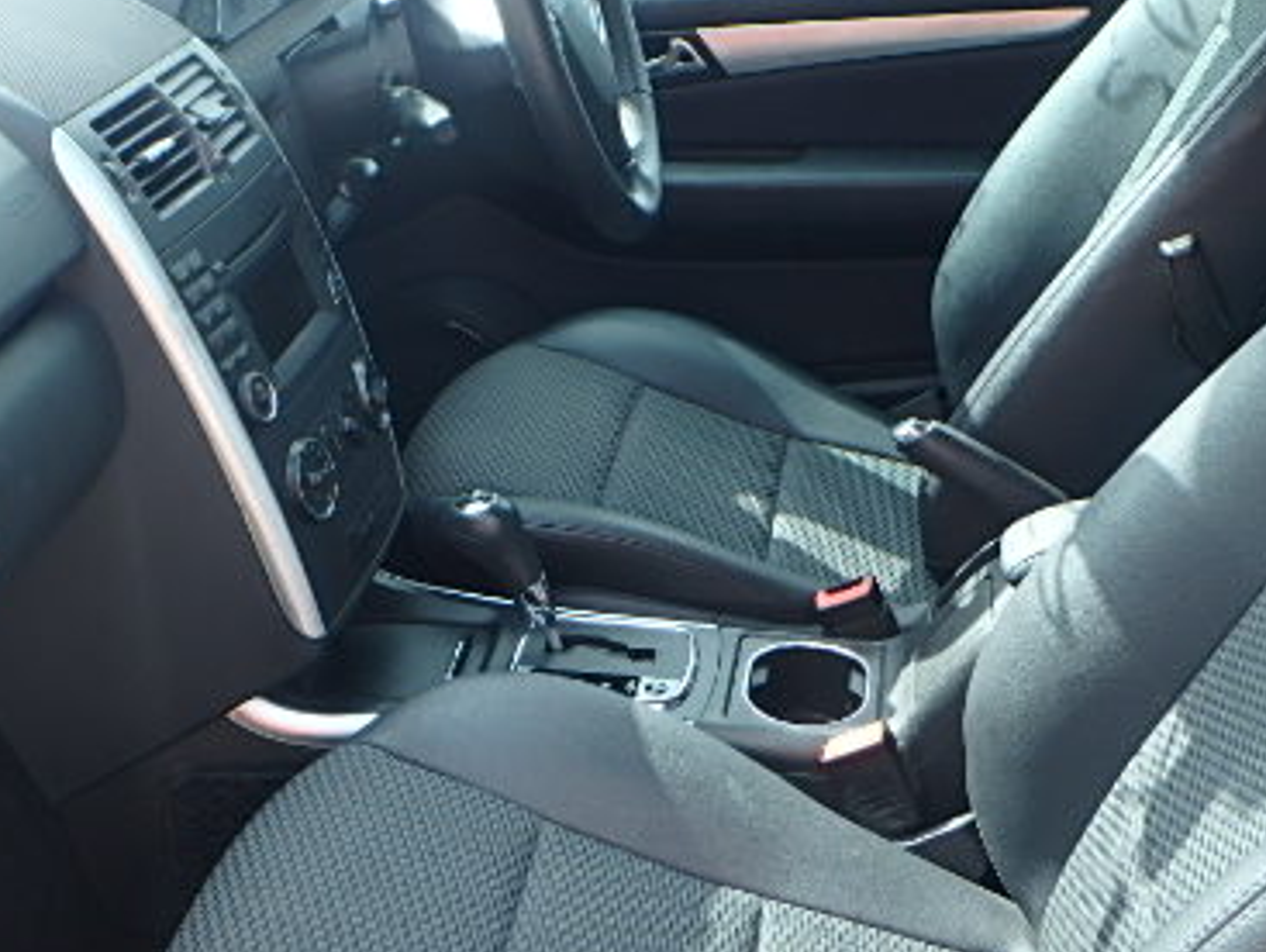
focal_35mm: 54
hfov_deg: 35.5
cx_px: 676
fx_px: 1977
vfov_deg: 27.0
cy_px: 552
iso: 125
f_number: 4.7
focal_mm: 5.6
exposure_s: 1/80
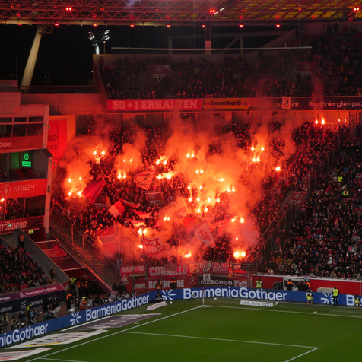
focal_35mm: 107
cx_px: 178
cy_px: 180
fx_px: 1266
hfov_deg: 16.3
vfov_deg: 16.3
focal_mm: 16.1
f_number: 4.9
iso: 80
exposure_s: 1/100
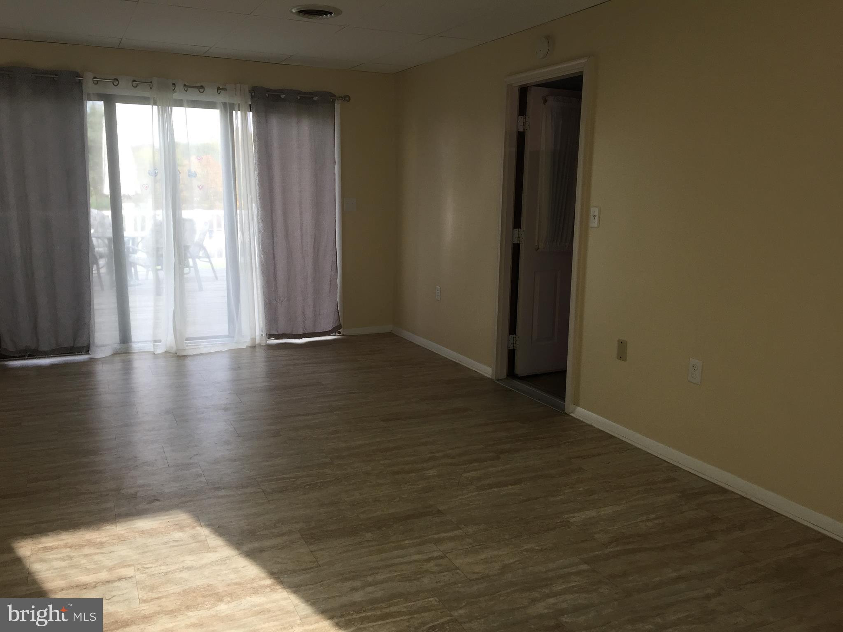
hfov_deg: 61.7
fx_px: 706
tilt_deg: -11.0
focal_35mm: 29
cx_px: 422
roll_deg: -1.2
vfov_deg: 48.2
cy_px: 316
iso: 50
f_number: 2.2
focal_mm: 4.15
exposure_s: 1/120
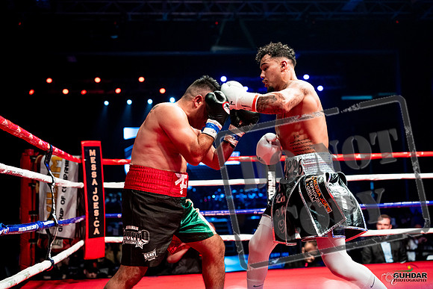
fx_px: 602
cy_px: 144
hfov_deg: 39.6
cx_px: 216
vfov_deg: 27.0
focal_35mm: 50
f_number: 2.8
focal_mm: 50
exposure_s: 1/1000
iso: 4000
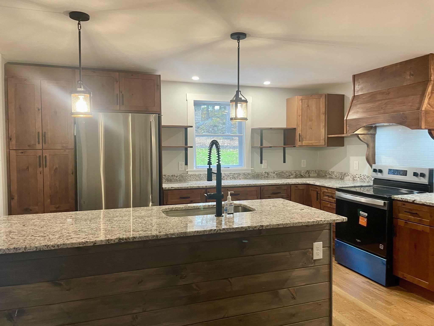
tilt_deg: -2.2
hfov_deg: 67.3
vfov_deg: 53.1
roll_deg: +0.4
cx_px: 217
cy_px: 163
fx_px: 326
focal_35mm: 26
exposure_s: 1/60
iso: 160
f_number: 1.6
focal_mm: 4.2
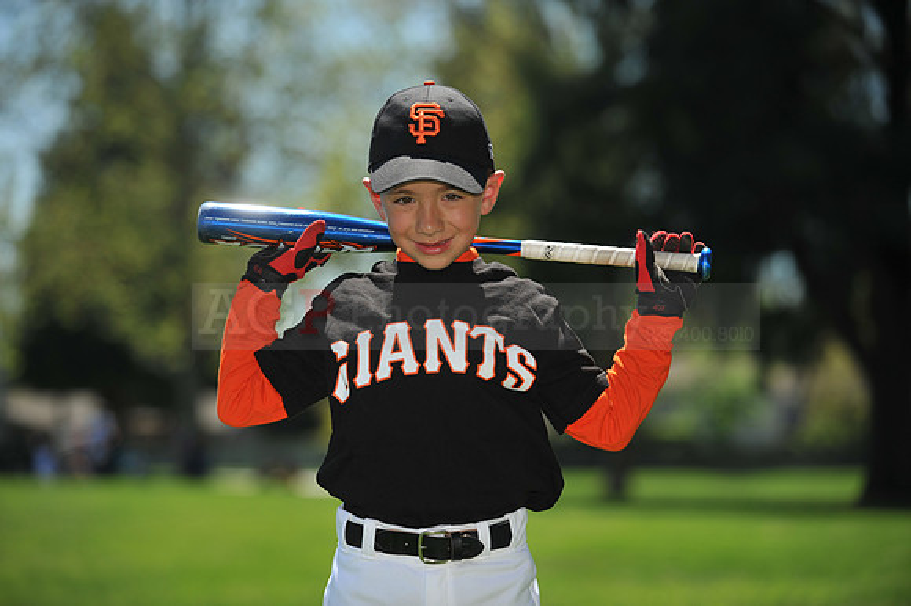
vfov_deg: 10.5
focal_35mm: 130
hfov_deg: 15.8
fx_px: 3288
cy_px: 303
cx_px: 456
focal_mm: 130
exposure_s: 1/2000
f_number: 4
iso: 200
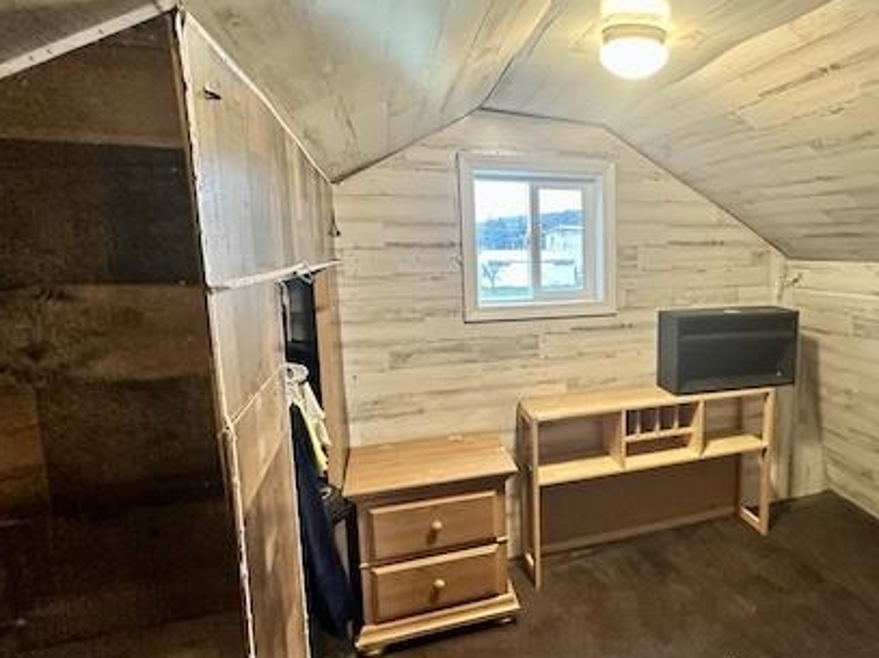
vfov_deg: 61.1
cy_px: 324
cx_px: 603
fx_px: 558
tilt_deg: -7.7
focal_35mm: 22
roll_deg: +0.2
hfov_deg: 73.5
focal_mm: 2.22
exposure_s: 1/60
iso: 250
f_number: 2.2
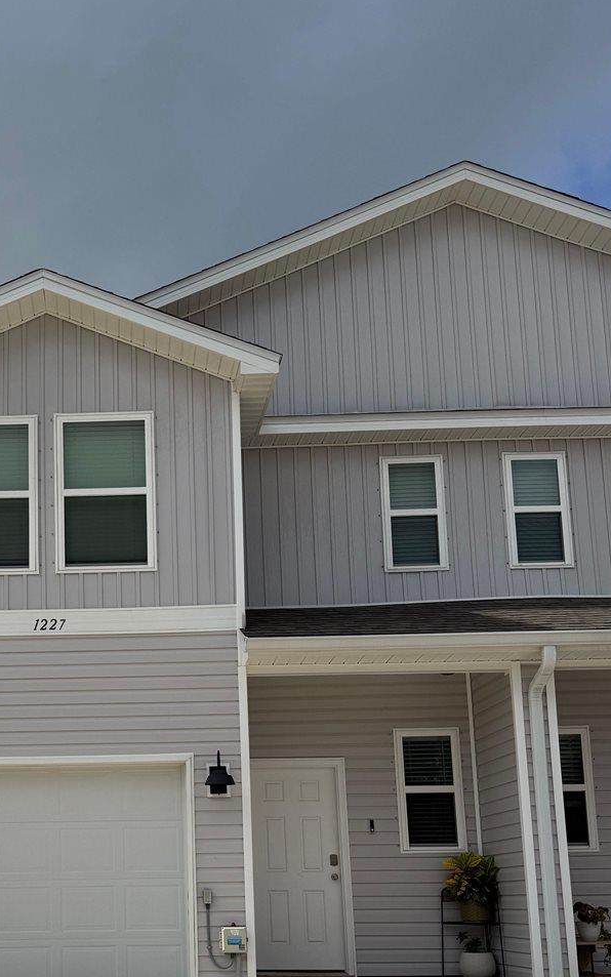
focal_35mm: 41
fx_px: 1092
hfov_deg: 30.3
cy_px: 716
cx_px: 94
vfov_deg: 46.7
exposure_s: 1/8130
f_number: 1.78
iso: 80
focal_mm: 6.76
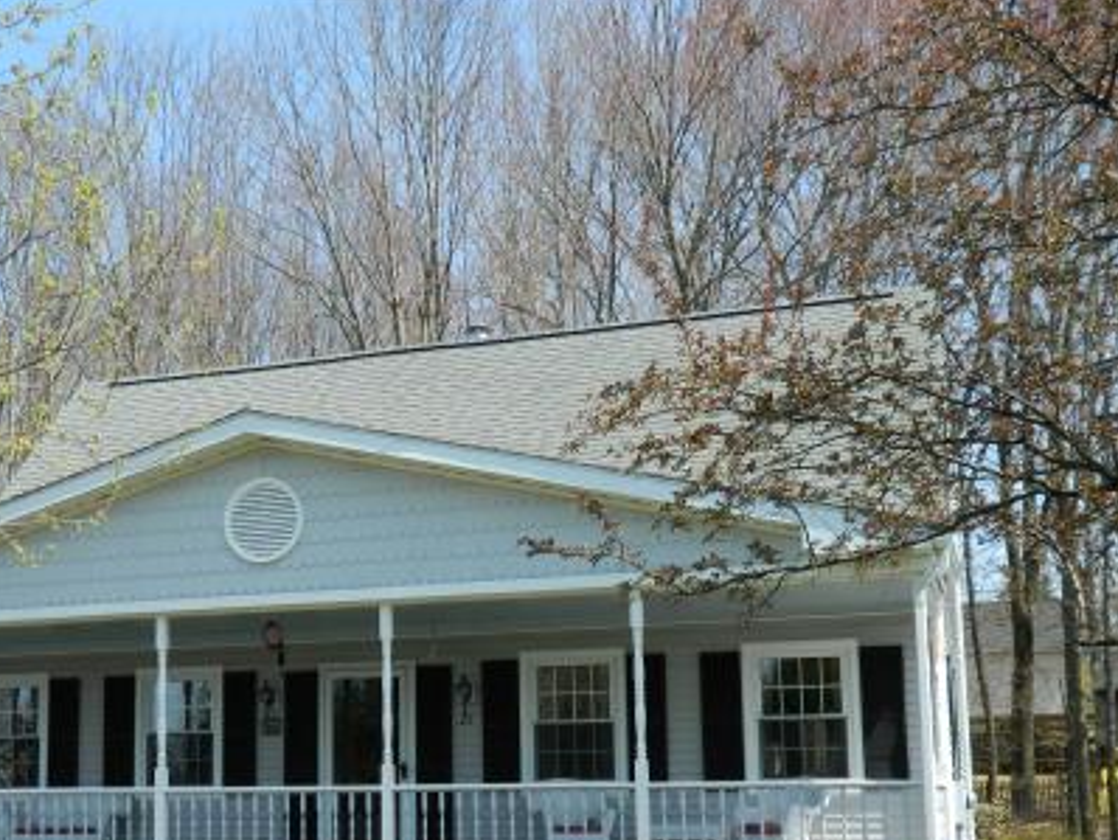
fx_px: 1648
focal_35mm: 51
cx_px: 320
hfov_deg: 36.8
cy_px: 596
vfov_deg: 28.3
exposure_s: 1/500
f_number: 3.3
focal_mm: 6.2
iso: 80
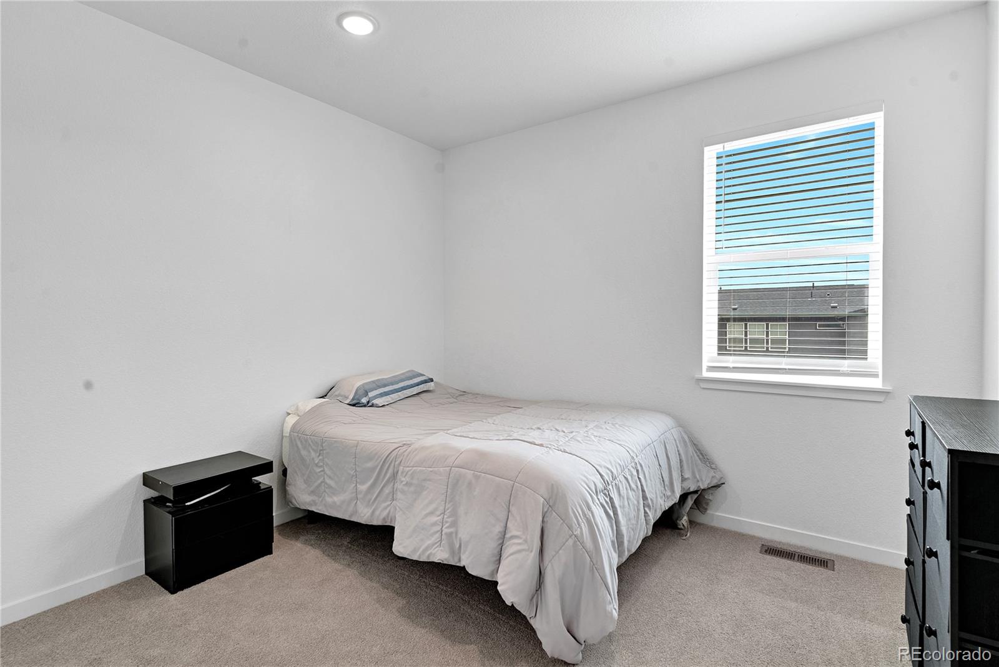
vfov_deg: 70.5
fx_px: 472
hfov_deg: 93.3
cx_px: 500
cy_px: 334
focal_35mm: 17
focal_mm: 17
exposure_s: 1/8
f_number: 8
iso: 100
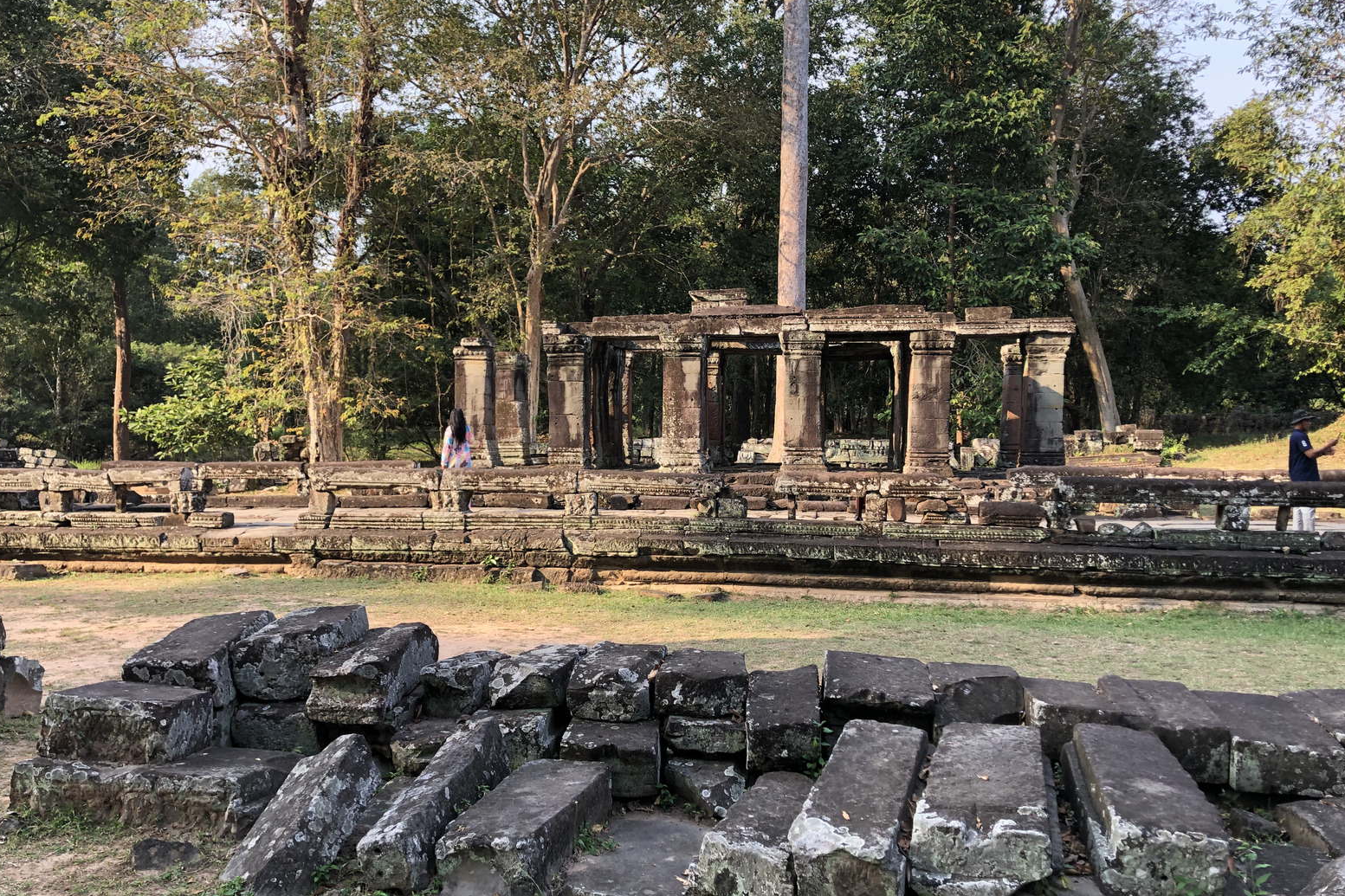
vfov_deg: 43.6
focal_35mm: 30
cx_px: 656
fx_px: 1121
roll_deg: +1.1
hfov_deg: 61.9
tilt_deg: -2.9
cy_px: 467
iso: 20
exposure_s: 1/204
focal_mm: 4
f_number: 1.8
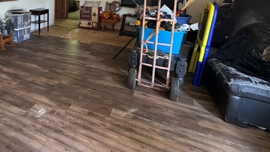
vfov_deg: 39.6
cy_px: 14
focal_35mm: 27
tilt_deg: -7.7
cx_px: 52
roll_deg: -1.1
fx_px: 193
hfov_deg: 63.5
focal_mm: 2.22
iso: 400
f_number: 2.2
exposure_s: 1/60
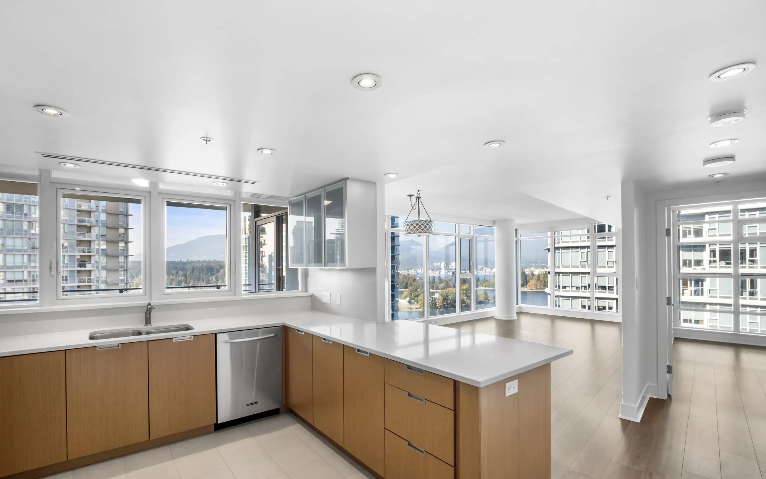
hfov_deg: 99.2
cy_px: 265
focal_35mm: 16
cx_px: 359
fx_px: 325
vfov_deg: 72.5
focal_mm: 9
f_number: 9
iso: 250
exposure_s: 1/10
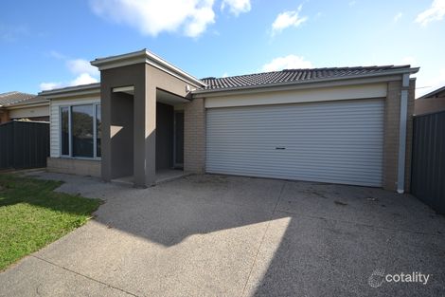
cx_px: 222
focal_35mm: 17
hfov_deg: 92.5
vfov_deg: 69.6
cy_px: 148
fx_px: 213
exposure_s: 1/160
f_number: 6.3
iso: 100
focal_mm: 11.5
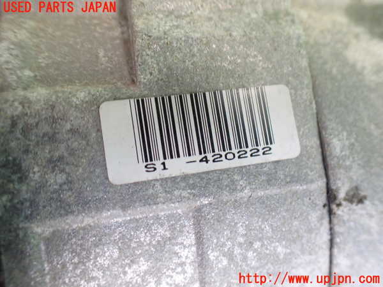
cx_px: 192
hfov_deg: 60.0
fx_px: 332
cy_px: 144
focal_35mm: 30
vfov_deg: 46.8
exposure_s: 1/80
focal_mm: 5.4
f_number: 2.3
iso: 800
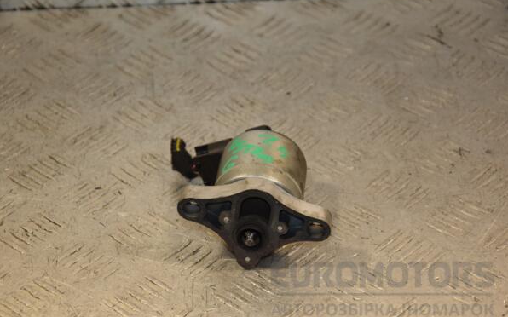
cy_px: 161
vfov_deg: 11.3
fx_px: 1599
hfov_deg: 18.1
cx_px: 255
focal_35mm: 116
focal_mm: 75
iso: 800
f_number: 5.6
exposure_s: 1/200
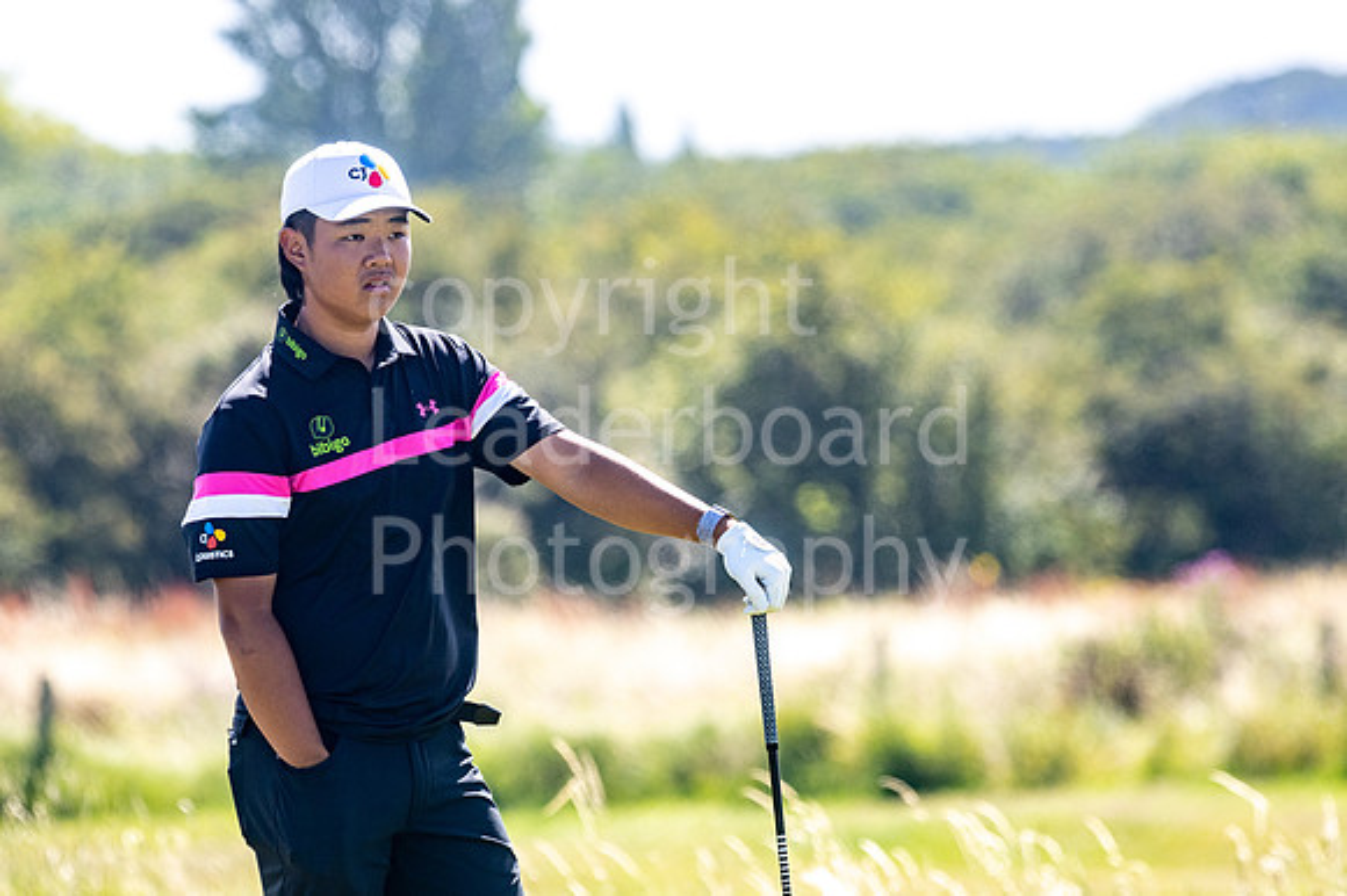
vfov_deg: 2.6
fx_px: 19727
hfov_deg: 3.9
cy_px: 371
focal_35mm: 528
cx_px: 558
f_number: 5.6
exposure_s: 1/640
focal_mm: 300
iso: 160
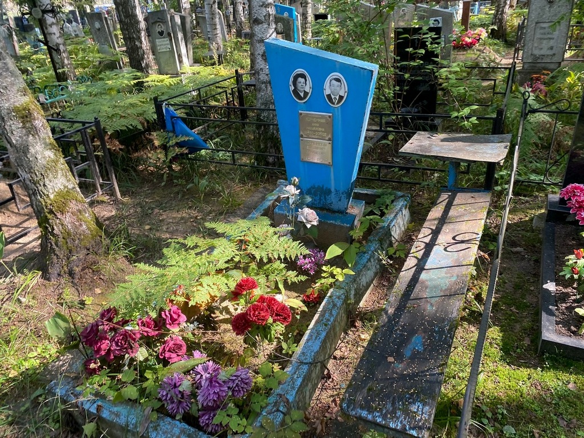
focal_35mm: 26
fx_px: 439
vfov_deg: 53.1
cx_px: 292
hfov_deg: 67.3
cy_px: 219
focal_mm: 4.25
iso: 50
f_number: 1.8
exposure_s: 1/122
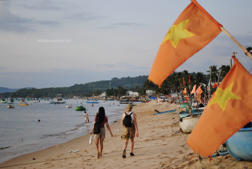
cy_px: 84
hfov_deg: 24.6
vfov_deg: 16.6
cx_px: 126
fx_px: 578
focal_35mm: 82
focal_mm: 55
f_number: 5.6
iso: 800
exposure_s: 1/50
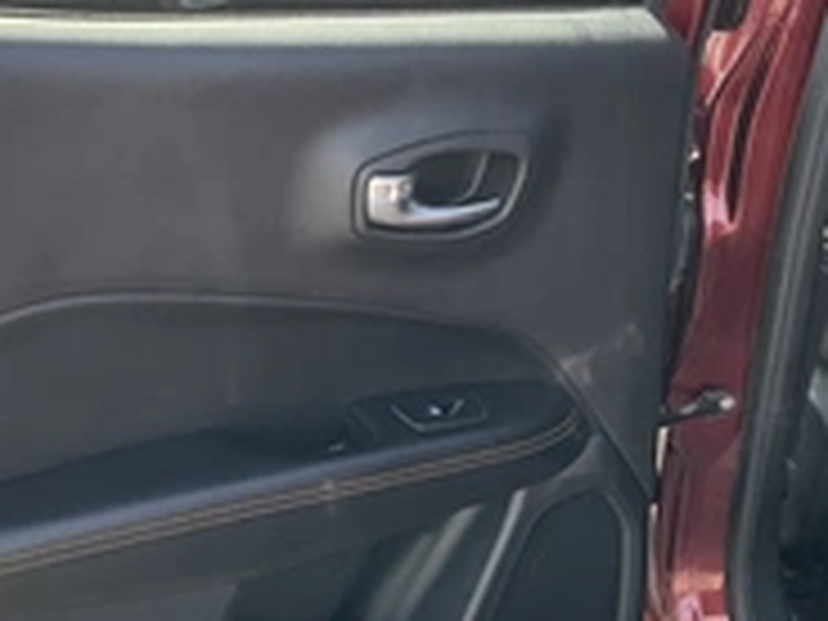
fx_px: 1507
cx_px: 284
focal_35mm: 63
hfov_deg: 30.5
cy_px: 315
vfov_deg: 23.3
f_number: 1.8
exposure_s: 1/123
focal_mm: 3
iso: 16
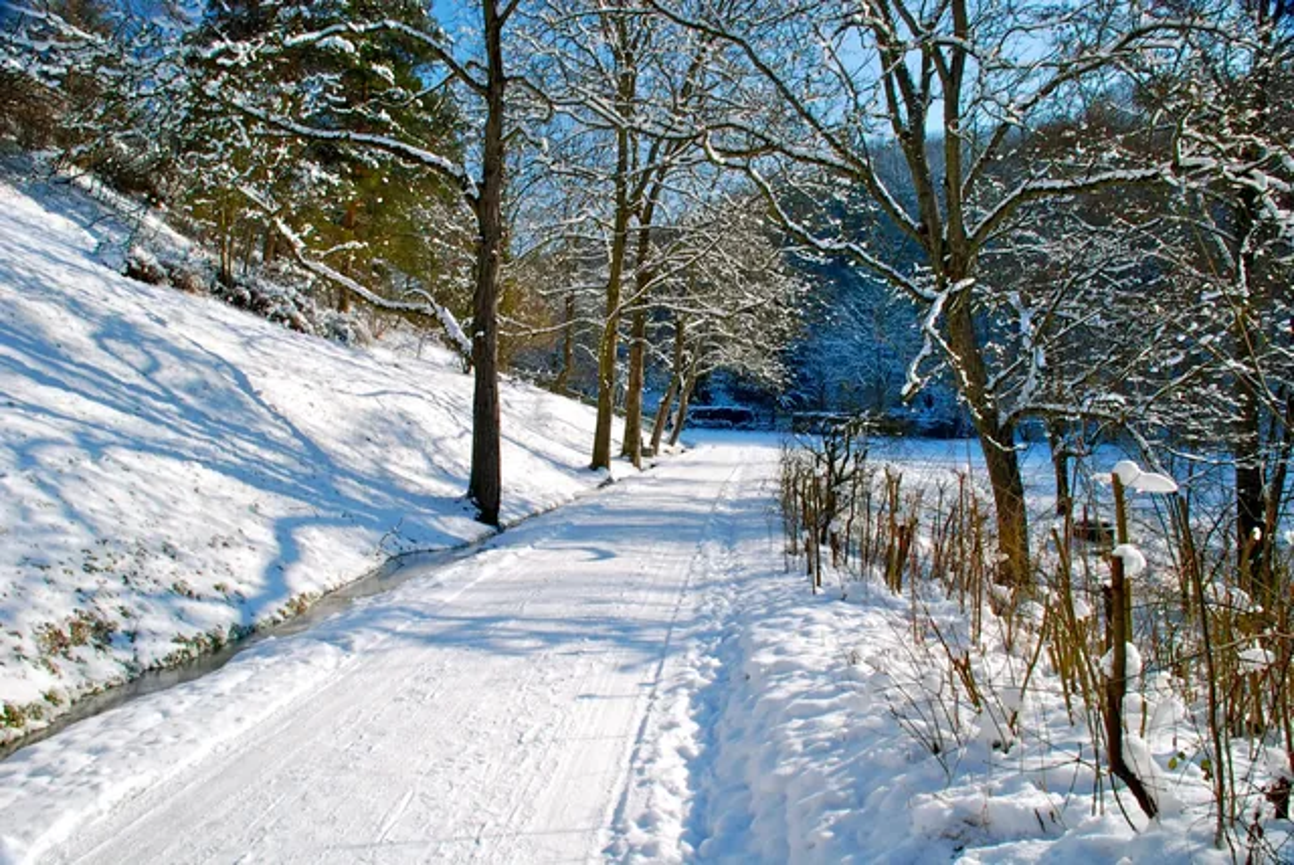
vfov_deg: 43.7
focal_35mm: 30
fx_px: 1079
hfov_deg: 61.9
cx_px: 647
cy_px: 432
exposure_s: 1/20
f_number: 14
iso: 100
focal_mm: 20
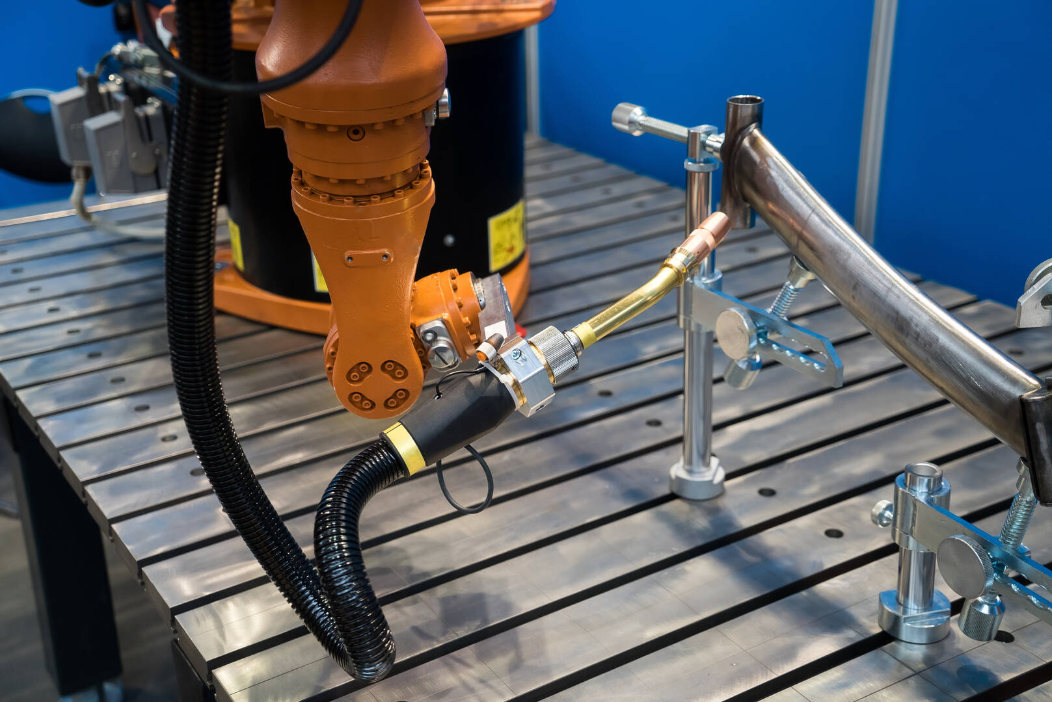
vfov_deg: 28.1
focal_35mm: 48
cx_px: 526
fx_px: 1403
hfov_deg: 41.1
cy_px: 351
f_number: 4
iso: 400
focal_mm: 48
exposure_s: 1/80
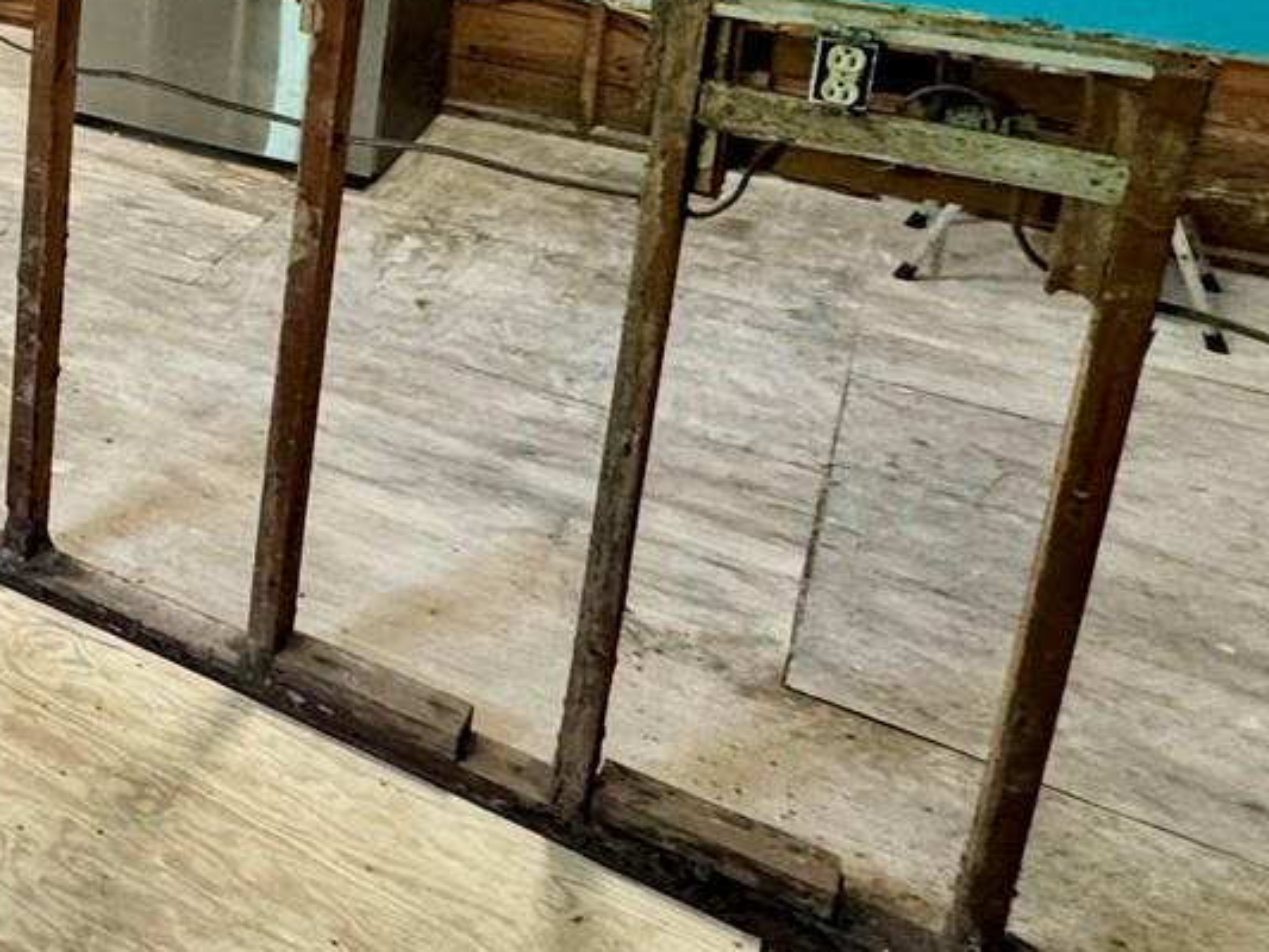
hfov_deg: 32.6
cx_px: -407
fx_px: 1540
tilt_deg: -11.0
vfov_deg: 30.7
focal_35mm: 42
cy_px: -93
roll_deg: +0.5
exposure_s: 1/60
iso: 320
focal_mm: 2.22
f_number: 2.2
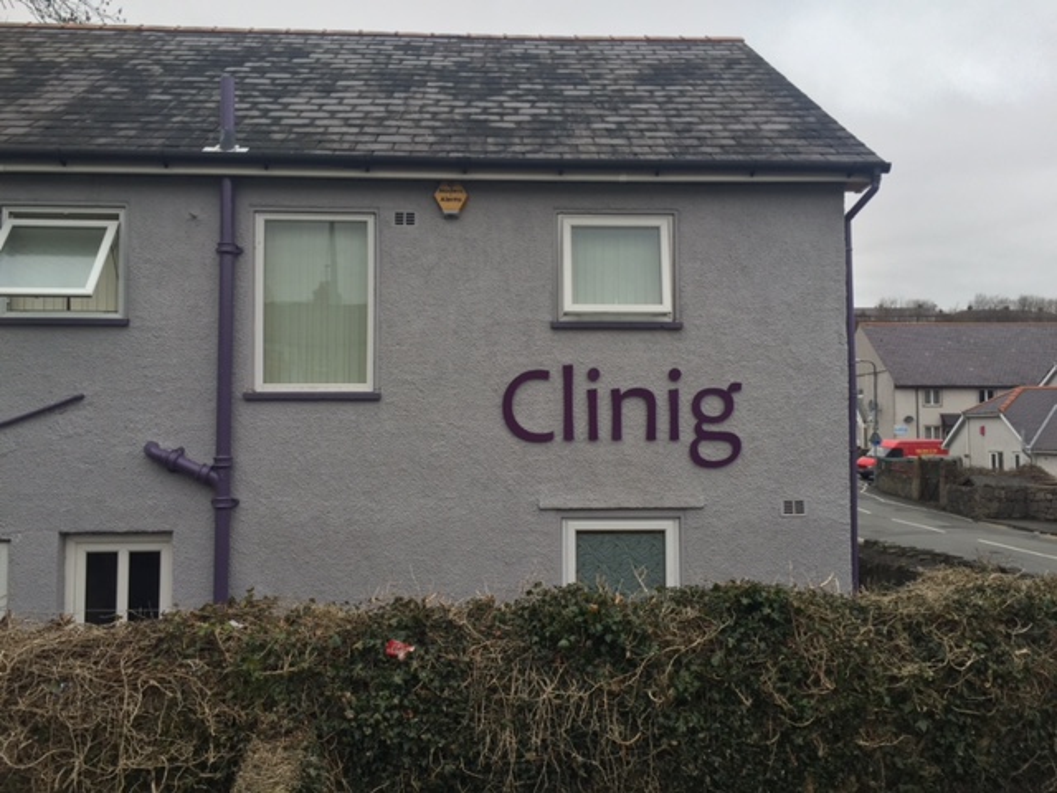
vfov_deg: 48.2
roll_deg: +0.0
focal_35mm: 29
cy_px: 396
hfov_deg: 61.7
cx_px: 528
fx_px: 886
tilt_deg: +2.6
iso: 32
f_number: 2.2
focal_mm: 4.15
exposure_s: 1/237
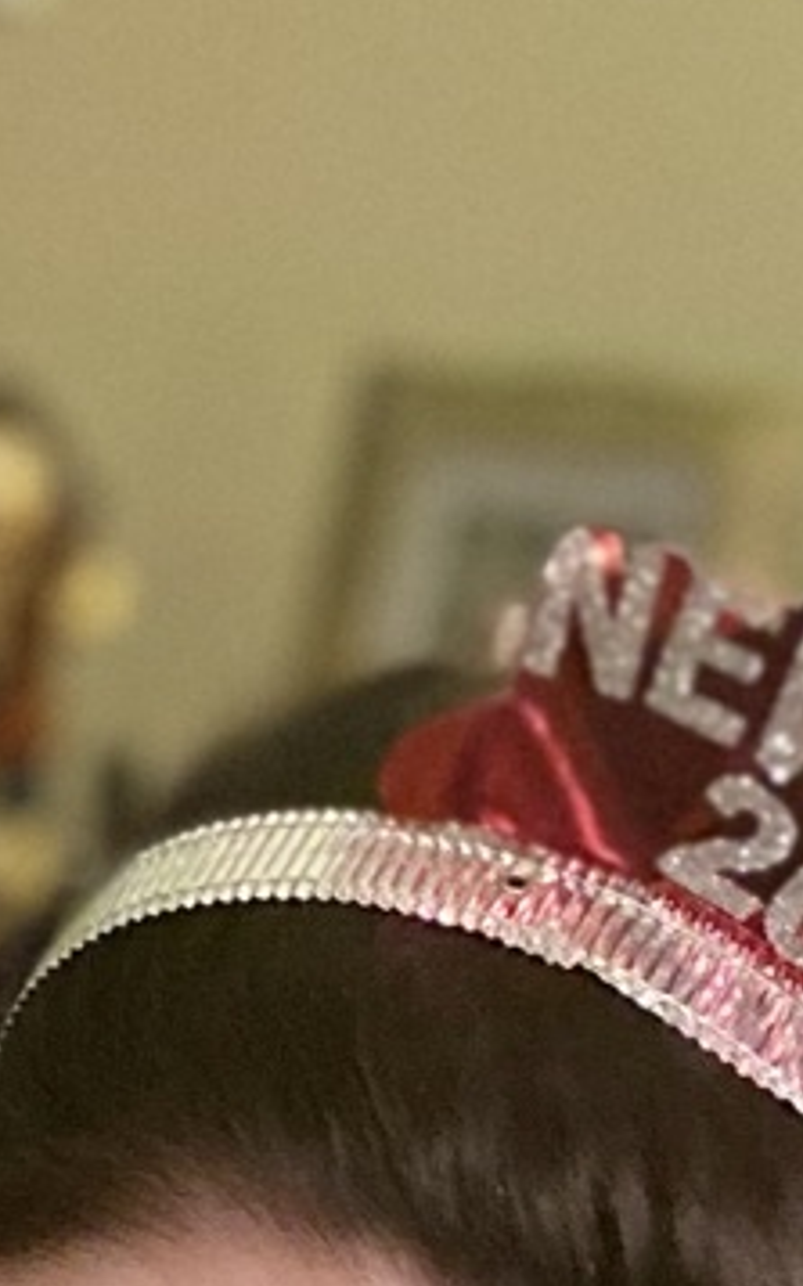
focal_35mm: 158
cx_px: -403
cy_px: 1963
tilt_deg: -21.4
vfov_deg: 12.6
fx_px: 5535
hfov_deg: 8.1
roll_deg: -0.6
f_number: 1.8
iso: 800
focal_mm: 4.25
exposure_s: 1/30
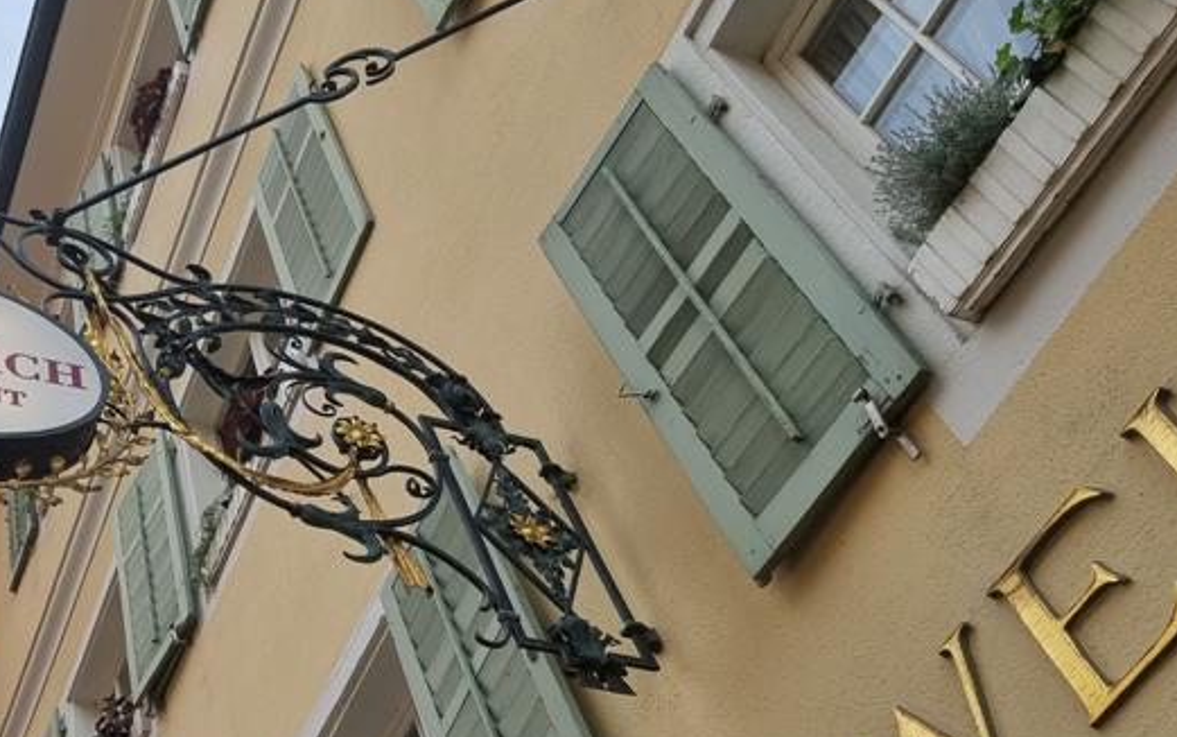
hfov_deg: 38.6
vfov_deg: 25.6
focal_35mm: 50
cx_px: 221
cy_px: 549
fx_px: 1604
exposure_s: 1/690
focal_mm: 6.7
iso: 50
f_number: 1.8
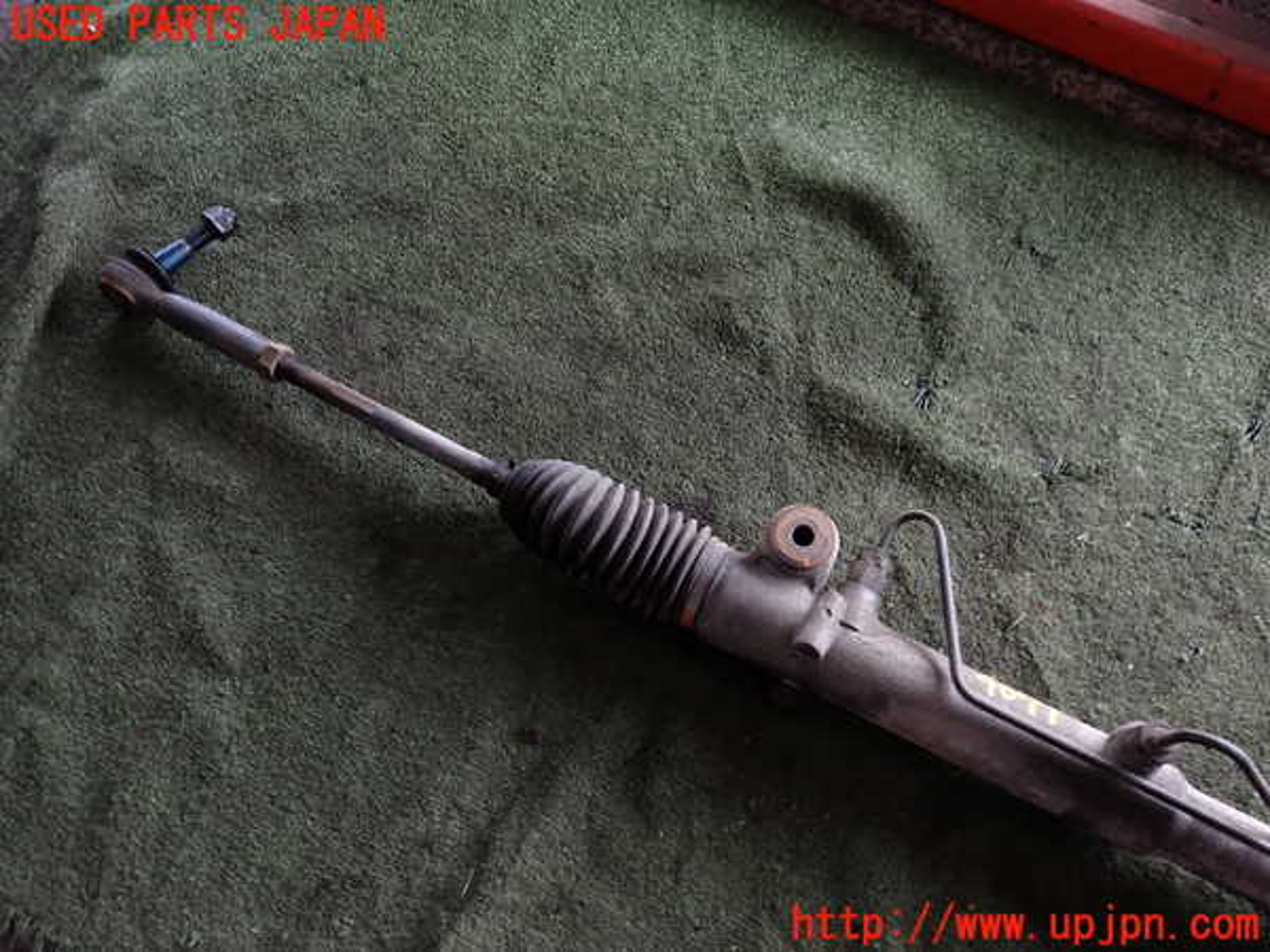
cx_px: 635
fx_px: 1101
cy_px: 476
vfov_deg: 46.8
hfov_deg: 60.0
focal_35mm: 30
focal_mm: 5.4
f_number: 2.3
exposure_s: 1/60
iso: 125
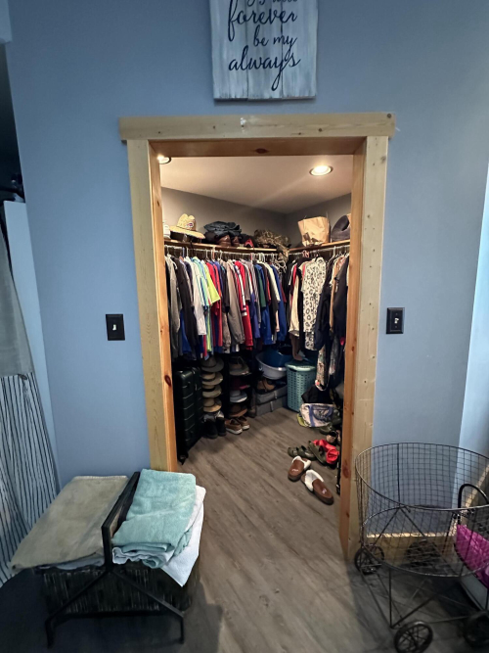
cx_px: 244
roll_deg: +0.9
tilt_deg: -7.9
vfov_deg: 102.1
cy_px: 326
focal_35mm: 14
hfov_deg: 85.7
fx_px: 264
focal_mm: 2.22
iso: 1250
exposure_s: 1/40
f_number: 2.2
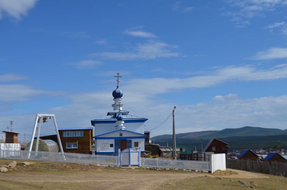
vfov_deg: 25.6
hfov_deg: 37.9
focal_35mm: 52
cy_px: 95
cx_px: 144
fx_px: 418
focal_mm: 35
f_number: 8
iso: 360
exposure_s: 1/2000
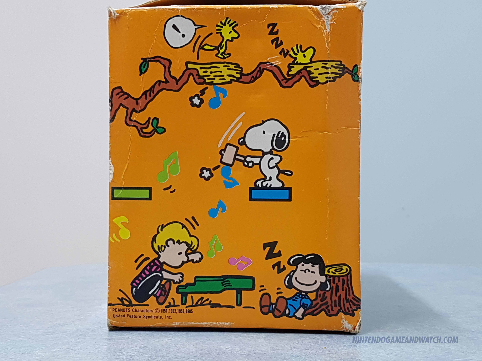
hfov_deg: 67.3
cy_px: 180
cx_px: 241
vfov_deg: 53.1
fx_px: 362
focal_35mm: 26
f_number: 1.7
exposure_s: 1/25
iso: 160
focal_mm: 4.2
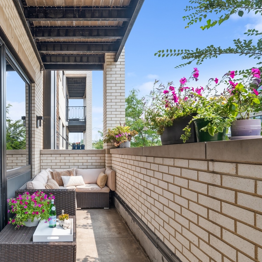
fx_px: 206
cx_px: 74
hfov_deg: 62.3
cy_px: 150
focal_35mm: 24
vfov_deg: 64.7
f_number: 10
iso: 400
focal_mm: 16
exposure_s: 1/20
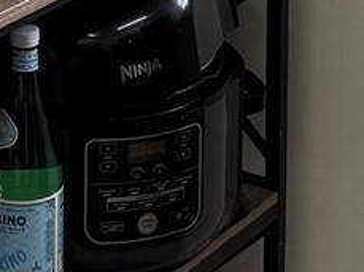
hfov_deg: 10.9
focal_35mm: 182
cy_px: -487
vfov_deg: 7.4
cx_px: 211
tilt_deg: -4.6
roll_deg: -0.6
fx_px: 1911
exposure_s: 1/120
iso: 125
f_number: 1.6
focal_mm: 5.96
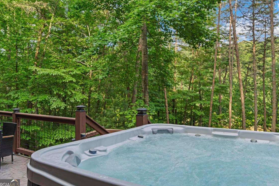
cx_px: 141
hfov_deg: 69.4
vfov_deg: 49.5
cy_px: 88
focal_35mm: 26
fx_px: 201
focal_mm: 24
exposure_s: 1/45
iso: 640
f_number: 8
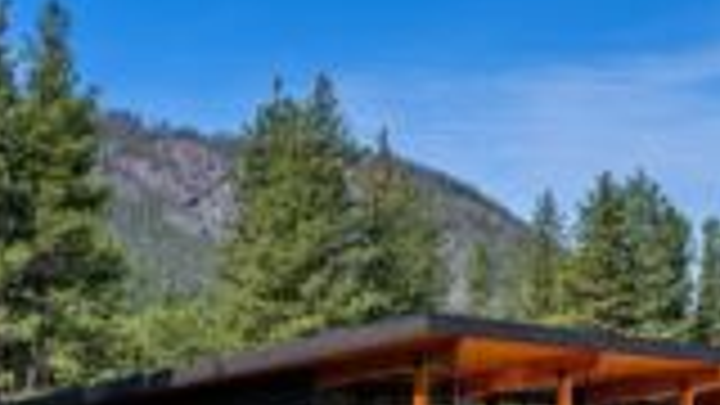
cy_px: 412
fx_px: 2005
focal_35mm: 105
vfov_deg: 11.4
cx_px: 666
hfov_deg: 19.9
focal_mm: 40
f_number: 5
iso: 80
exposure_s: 1/800
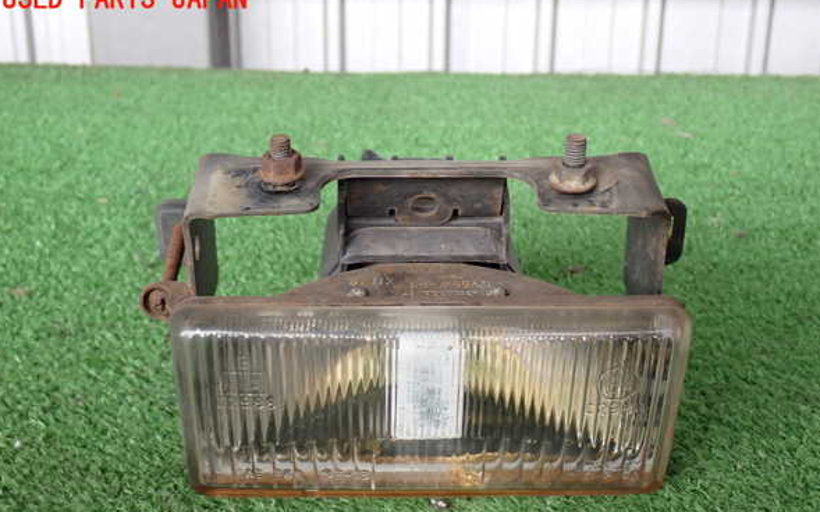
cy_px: 295
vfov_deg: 23.9
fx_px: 1207
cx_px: 412
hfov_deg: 37.5
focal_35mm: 54
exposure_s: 1/50
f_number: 3.2
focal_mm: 9.01
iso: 320
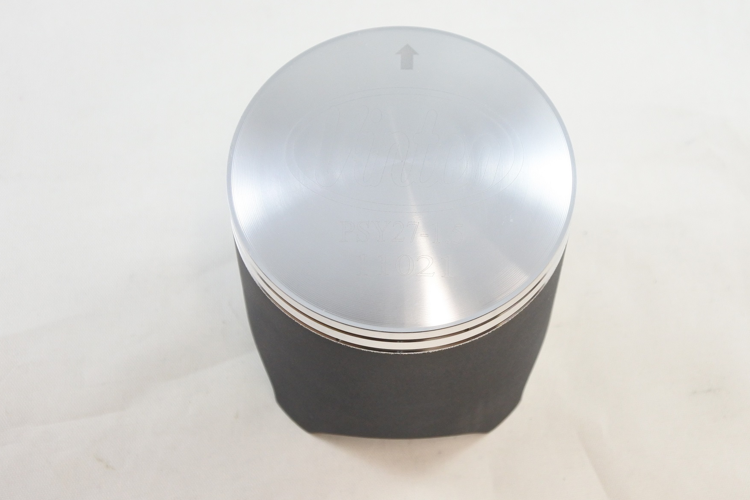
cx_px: 391
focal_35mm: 66
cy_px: 239
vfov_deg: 20.6
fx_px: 1375
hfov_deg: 30.5
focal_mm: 22.3
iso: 800
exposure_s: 1/125
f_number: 4.8
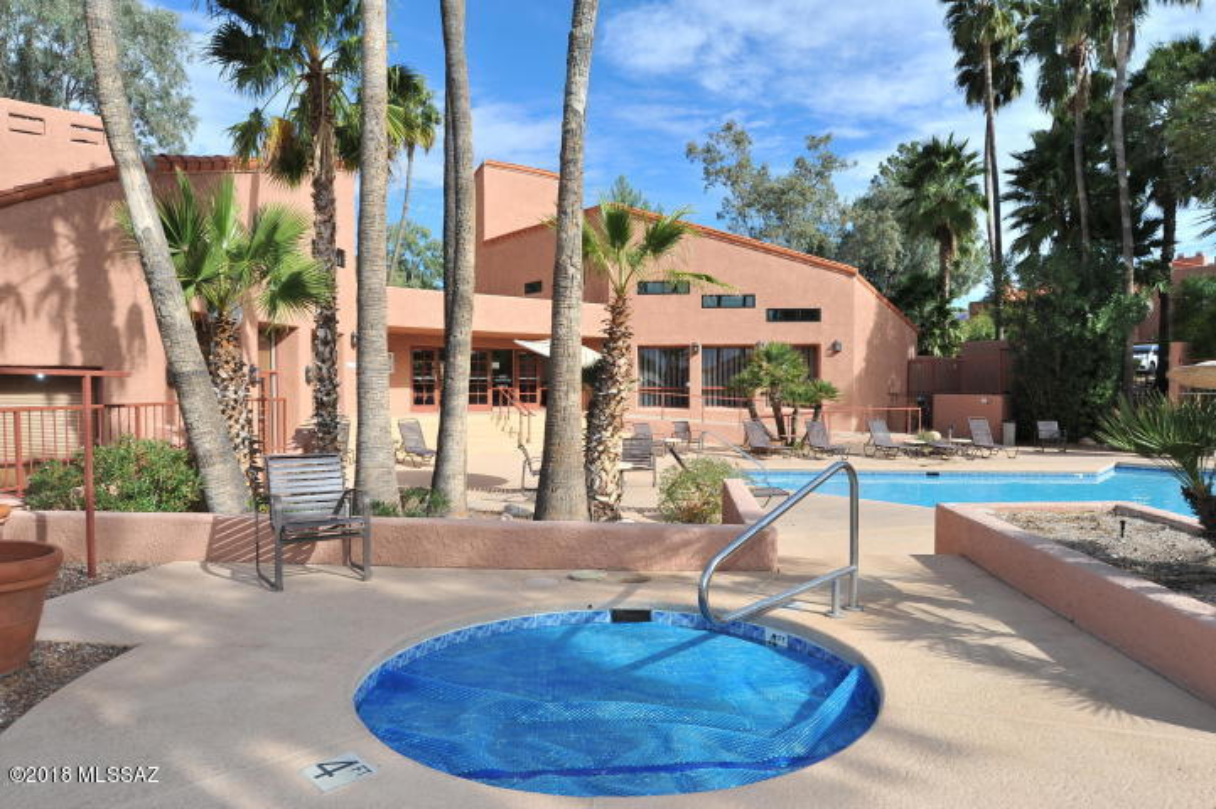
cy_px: 404
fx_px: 776
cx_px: 608
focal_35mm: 23
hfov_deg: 76.1
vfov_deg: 55.1
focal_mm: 23
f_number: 11
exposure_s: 1/320
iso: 320
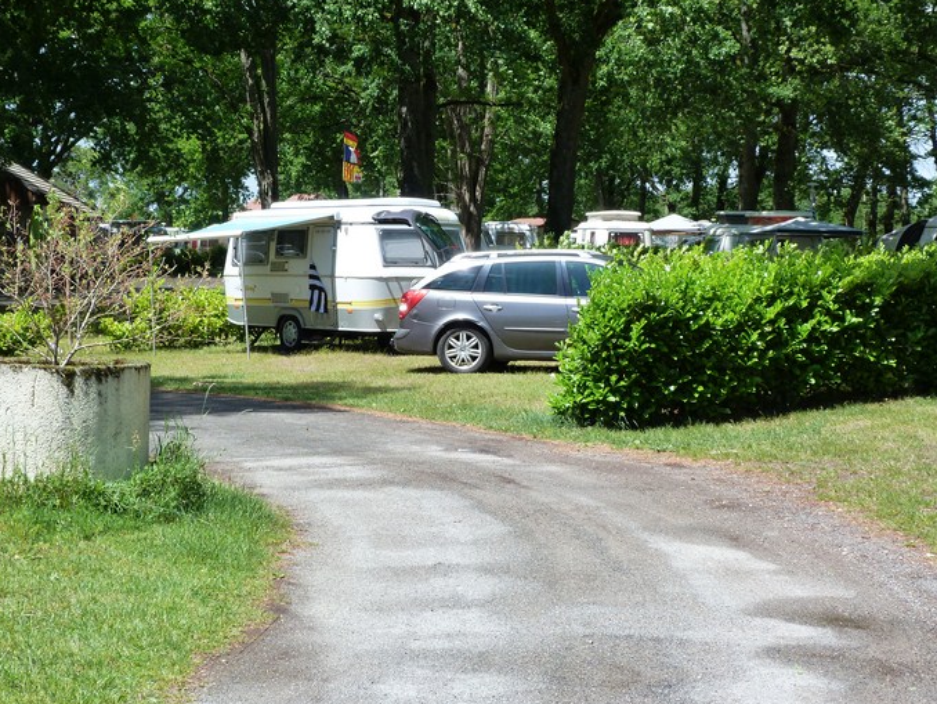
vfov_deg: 18.7
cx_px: 408
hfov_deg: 24.7
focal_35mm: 79
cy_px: 310
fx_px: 2139
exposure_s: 1/250
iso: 125
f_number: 5
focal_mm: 12.1
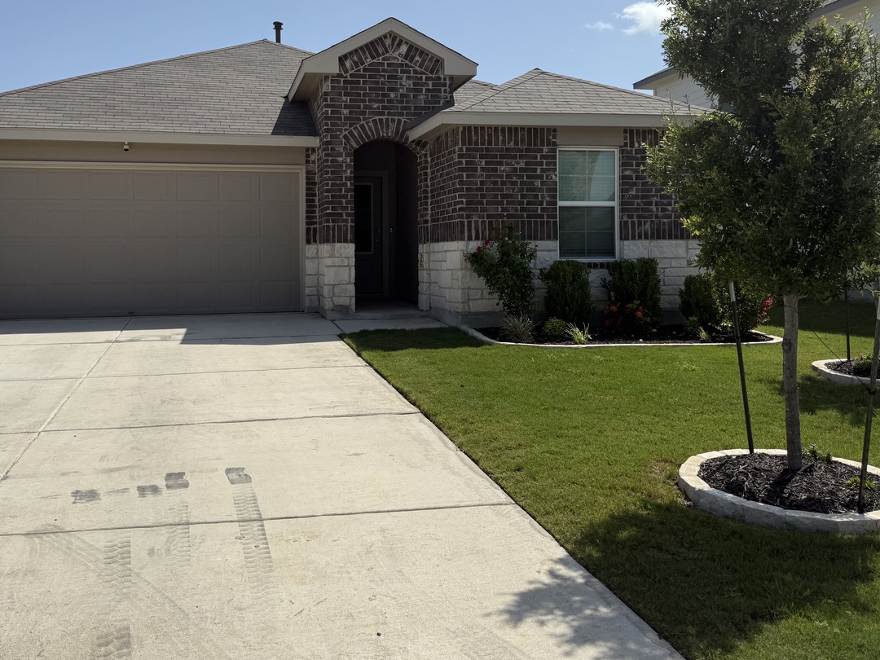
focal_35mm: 32
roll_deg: +0.8
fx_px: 813
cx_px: 394
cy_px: 246
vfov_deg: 43.8
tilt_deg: +0.9
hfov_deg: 56.7
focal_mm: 6.76
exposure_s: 1/8130
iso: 80
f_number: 1.78
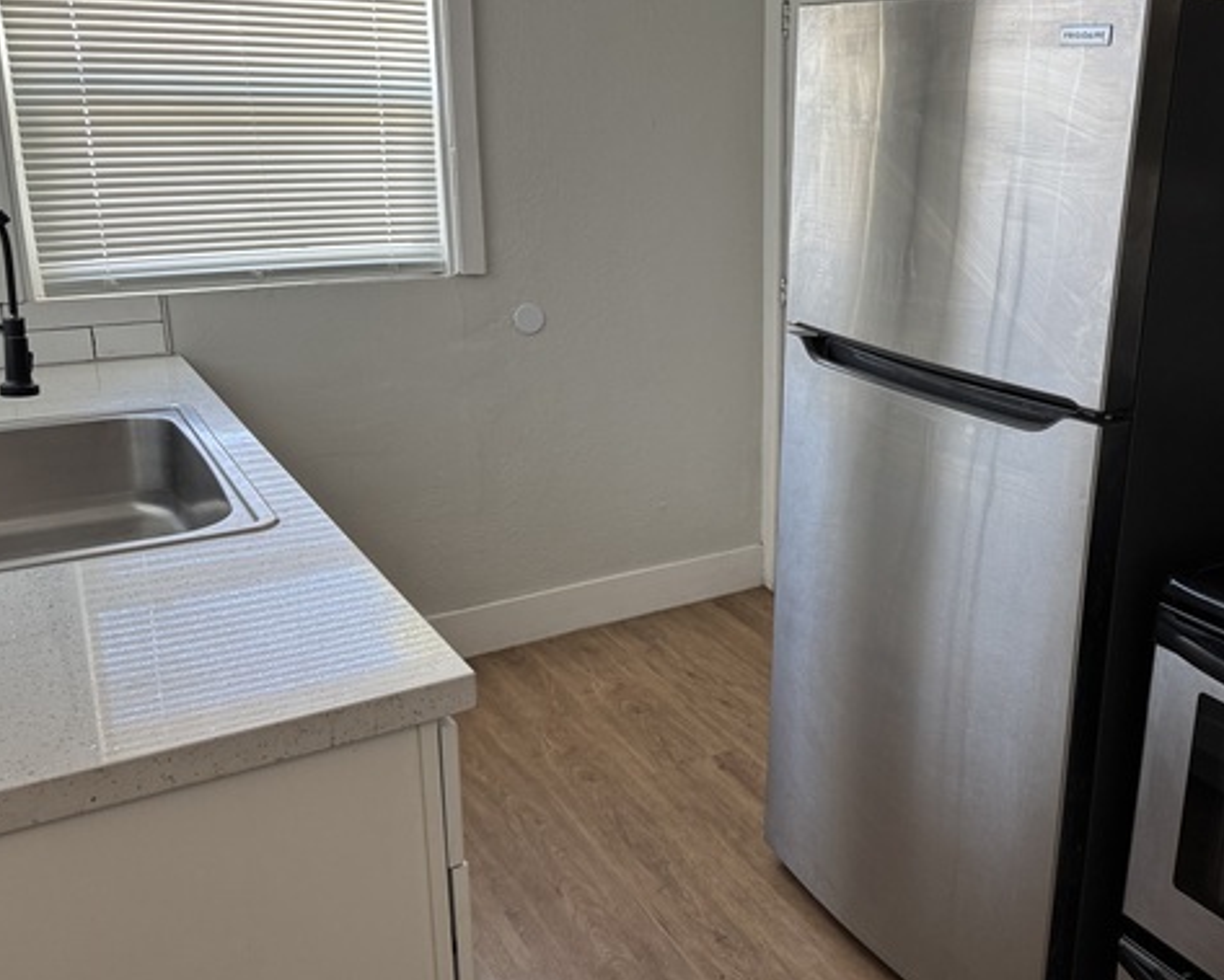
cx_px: 829
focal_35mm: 33
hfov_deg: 53.0
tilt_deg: -14.0
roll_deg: -1.6
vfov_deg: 44.5
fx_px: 1196
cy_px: 429
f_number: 1.78
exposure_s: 1/60
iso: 200
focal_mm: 6.76
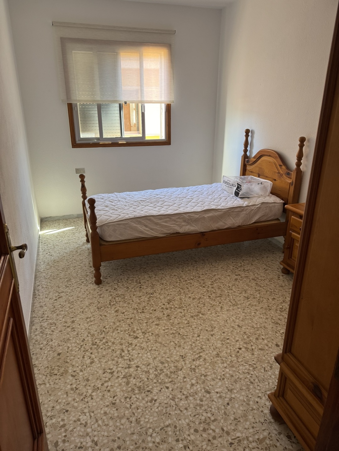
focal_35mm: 24
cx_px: 170
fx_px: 313
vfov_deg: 71.6
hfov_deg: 56.8
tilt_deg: -19.5
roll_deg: +0.8
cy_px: 226
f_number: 1.78
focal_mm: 6.76
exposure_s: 1/121
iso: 200
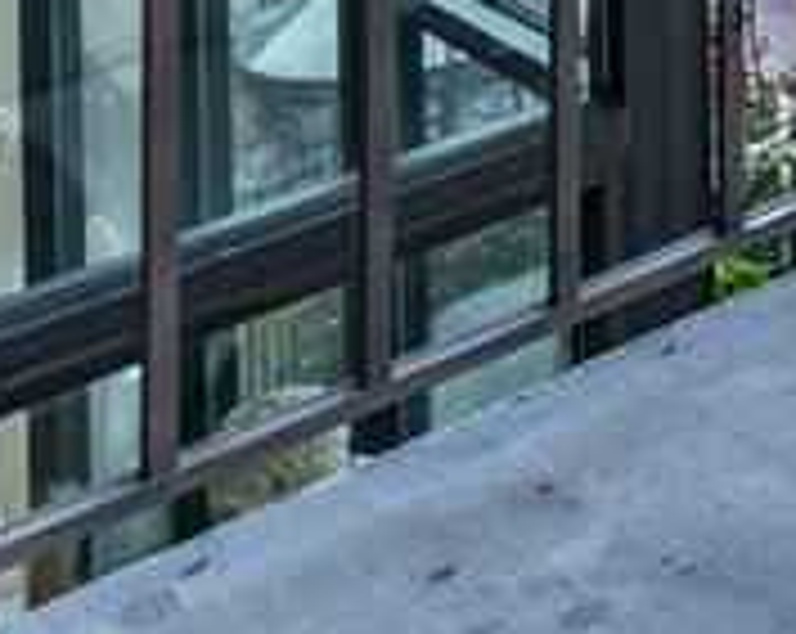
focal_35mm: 87
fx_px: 2046
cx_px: 1776
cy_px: -843
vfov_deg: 13.4
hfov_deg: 15.4
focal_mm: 16
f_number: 8
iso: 400
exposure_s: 1/800
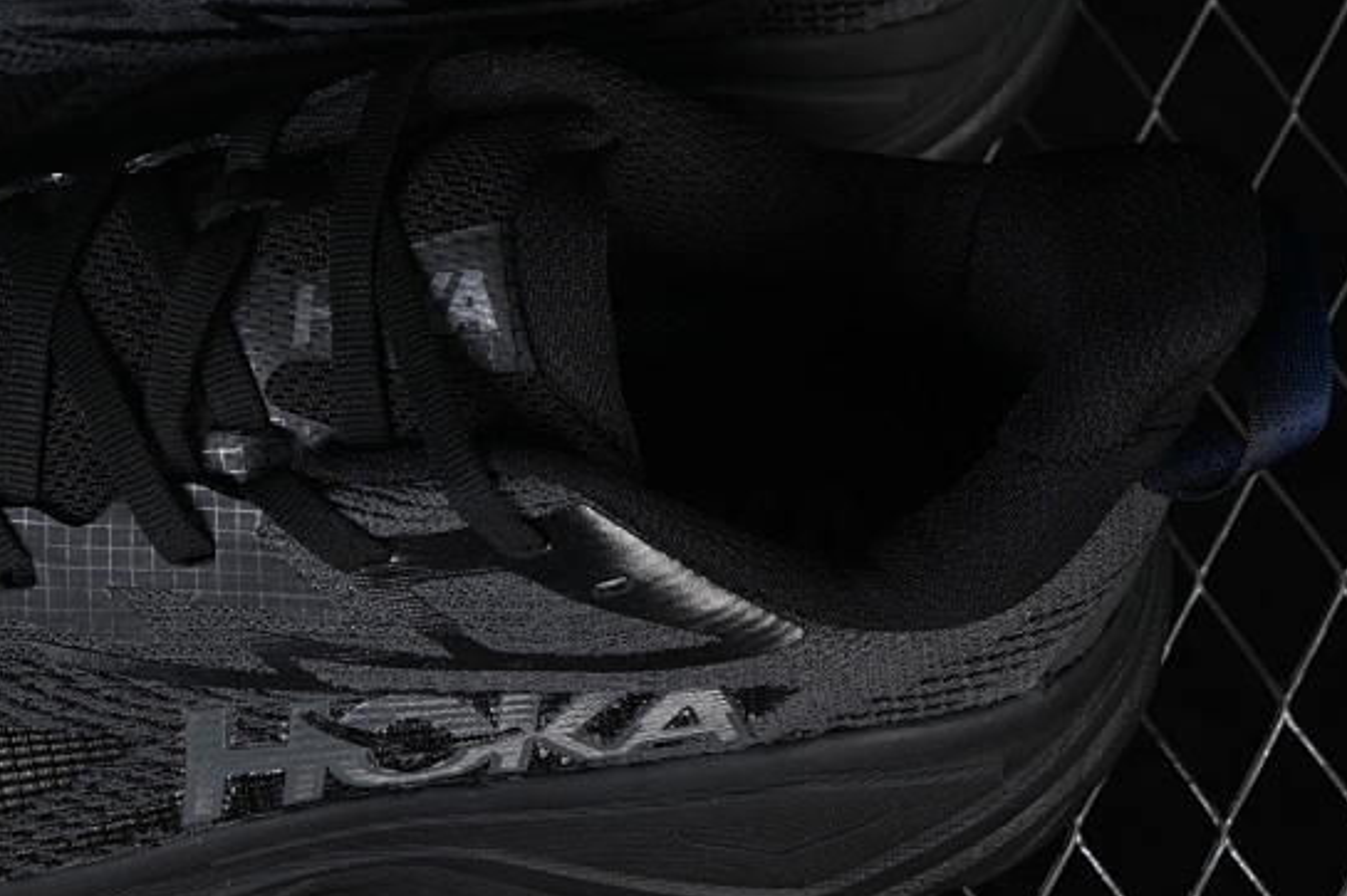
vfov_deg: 9.2
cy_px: 193
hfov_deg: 13.7
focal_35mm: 149
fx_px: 5571
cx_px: 201
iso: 160
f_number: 6.3
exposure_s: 1/50
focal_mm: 50
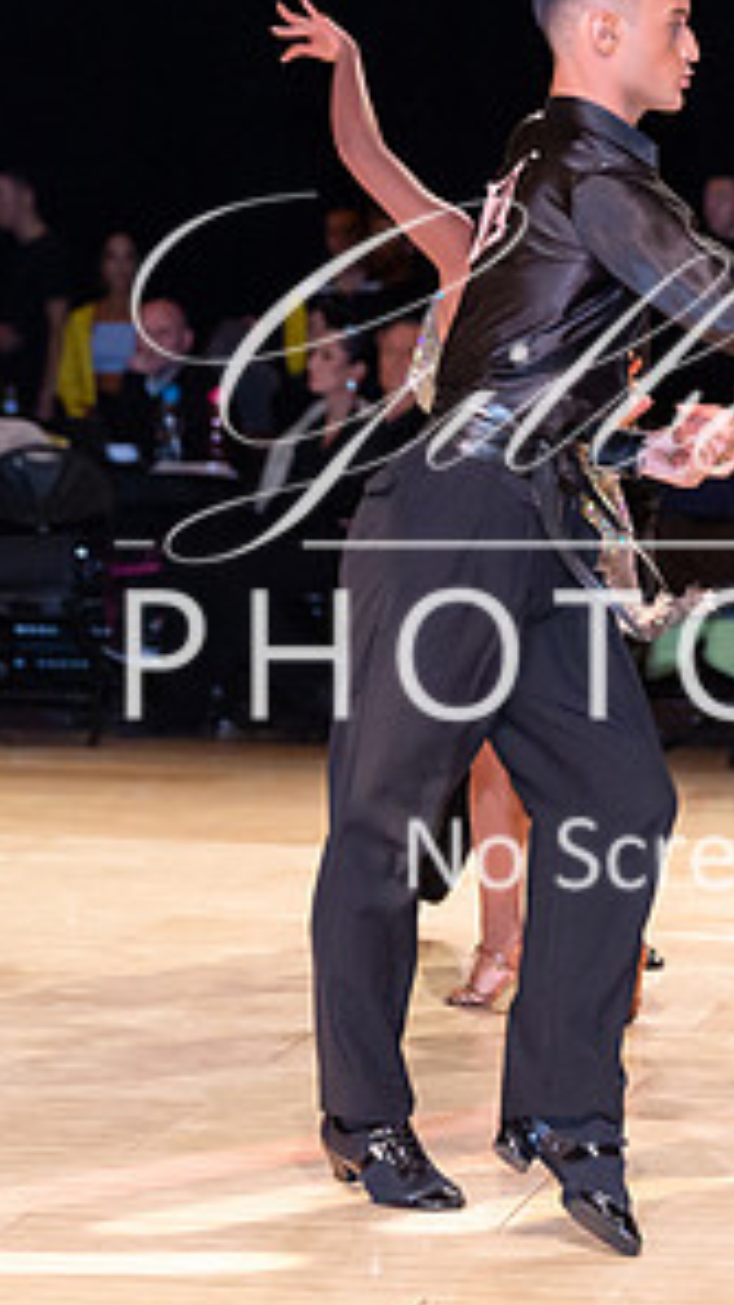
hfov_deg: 6.9
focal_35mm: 174
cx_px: 883
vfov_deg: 12.4
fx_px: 6022
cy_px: 523
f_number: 4
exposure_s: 1/500
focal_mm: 85
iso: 3200
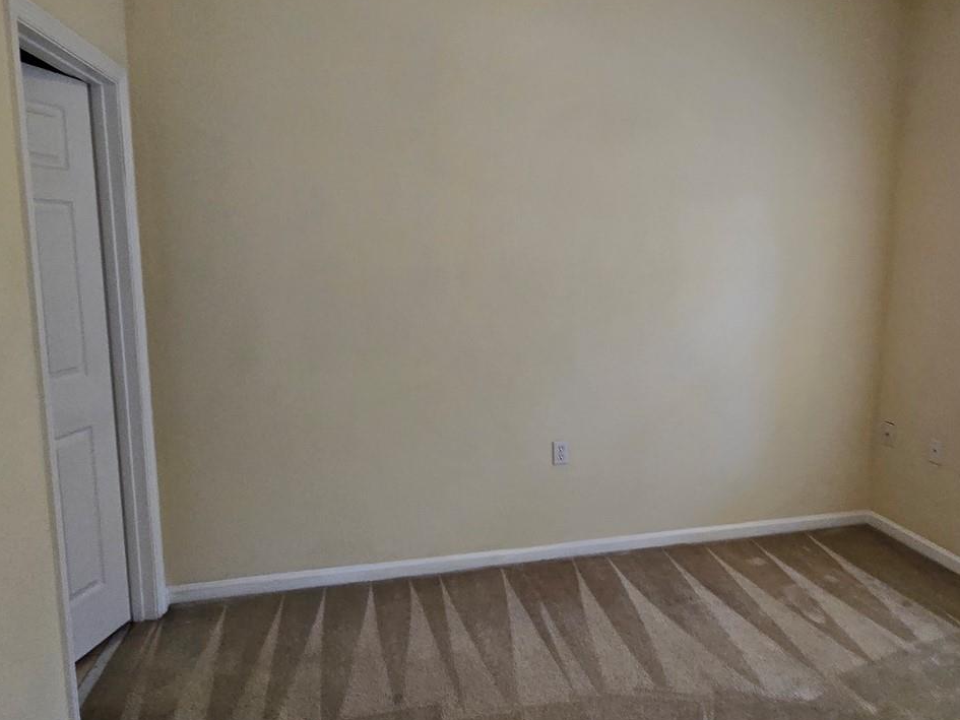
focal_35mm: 22
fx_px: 610
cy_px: 352
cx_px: 531
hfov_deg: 76.1
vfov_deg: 61.1
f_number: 2.2
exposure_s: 1/60
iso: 80
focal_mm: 1.7
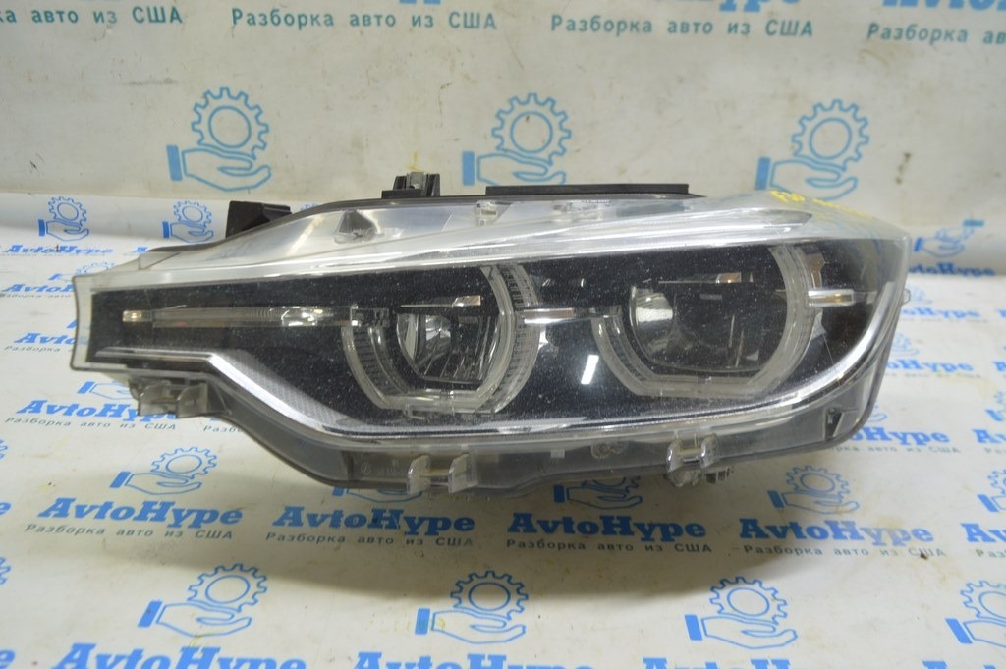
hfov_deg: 62.0
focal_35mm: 30
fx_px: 838
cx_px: 503
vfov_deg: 43.5
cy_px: 334
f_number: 5.6
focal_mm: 20
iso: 400
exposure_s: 1/20
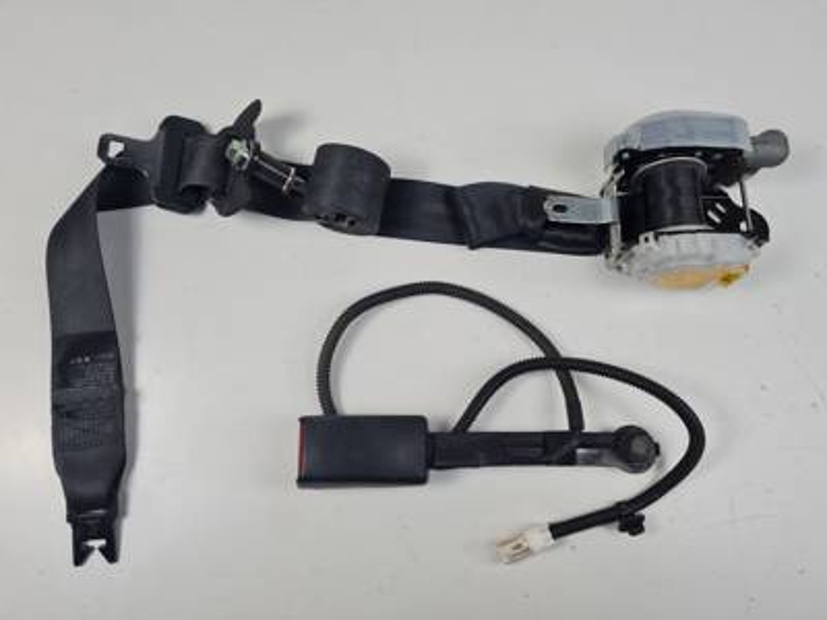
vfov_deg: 53.1
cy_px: 310
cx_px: 414
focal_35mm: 26
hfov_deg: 67.3
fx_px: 621
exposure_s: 1/439
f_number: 1.8
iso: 50
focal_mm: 5.4
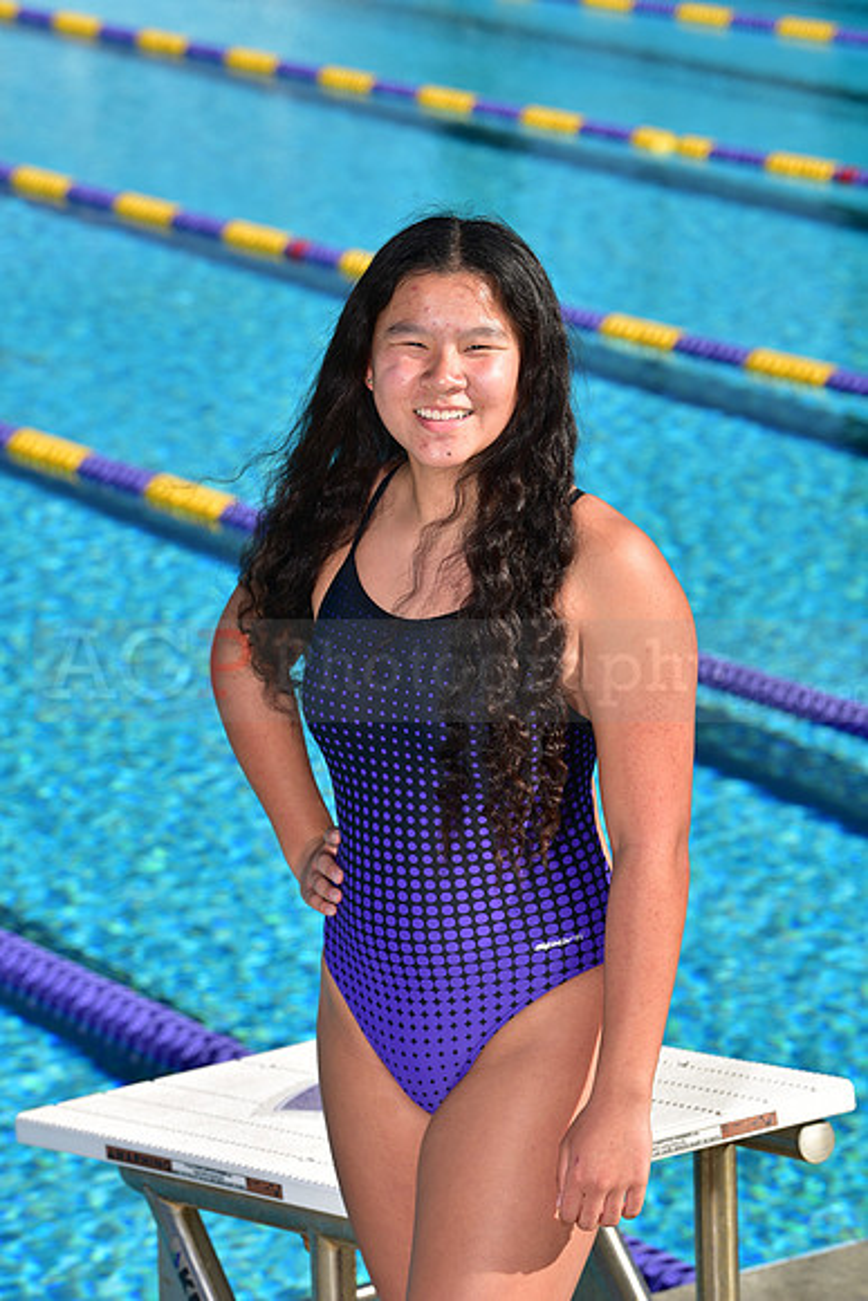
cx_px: 434
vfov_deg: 15.8
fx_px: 4698
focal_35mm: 130
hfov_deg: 10.6
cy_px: 650
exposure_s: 1/250
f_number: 7.1
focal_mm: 130
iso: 64
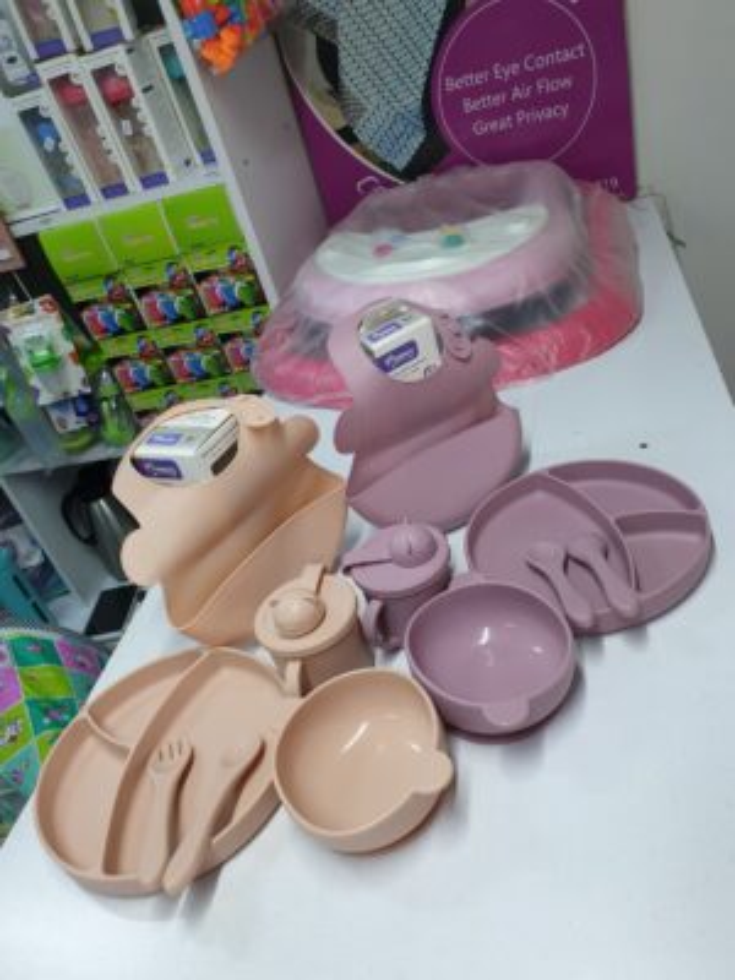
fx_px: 736
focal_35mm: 26
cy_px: 490
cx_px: 368
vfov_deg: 67.3
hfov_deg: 53.1
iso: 100
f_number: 2.4
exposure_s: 1/100
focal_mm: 4.3
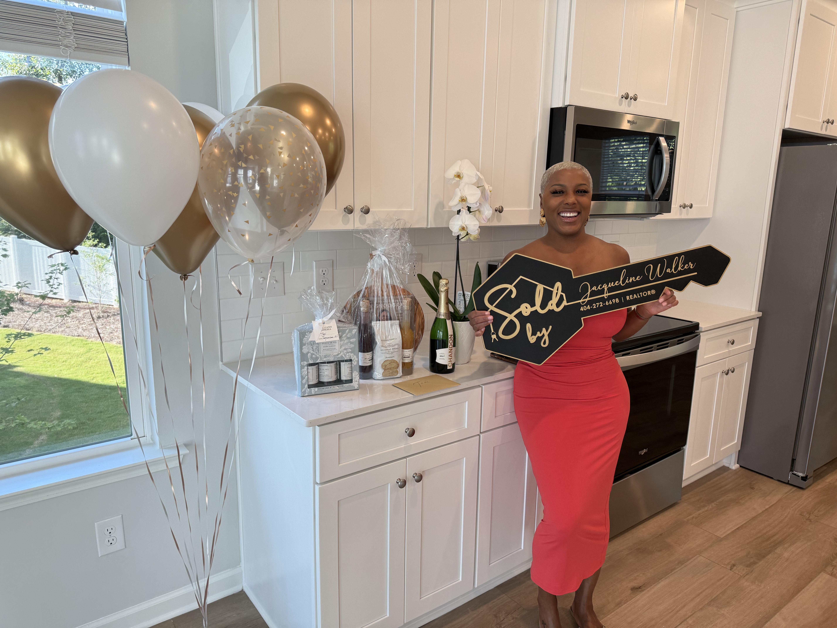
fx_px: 580
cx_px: 418
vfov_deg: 56.8
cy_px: 314
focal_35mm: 24
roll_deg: -1.3
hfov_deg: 71.6
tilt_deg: -11.4
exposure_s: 1/120
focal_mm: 6.76
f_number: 1.78
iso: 100
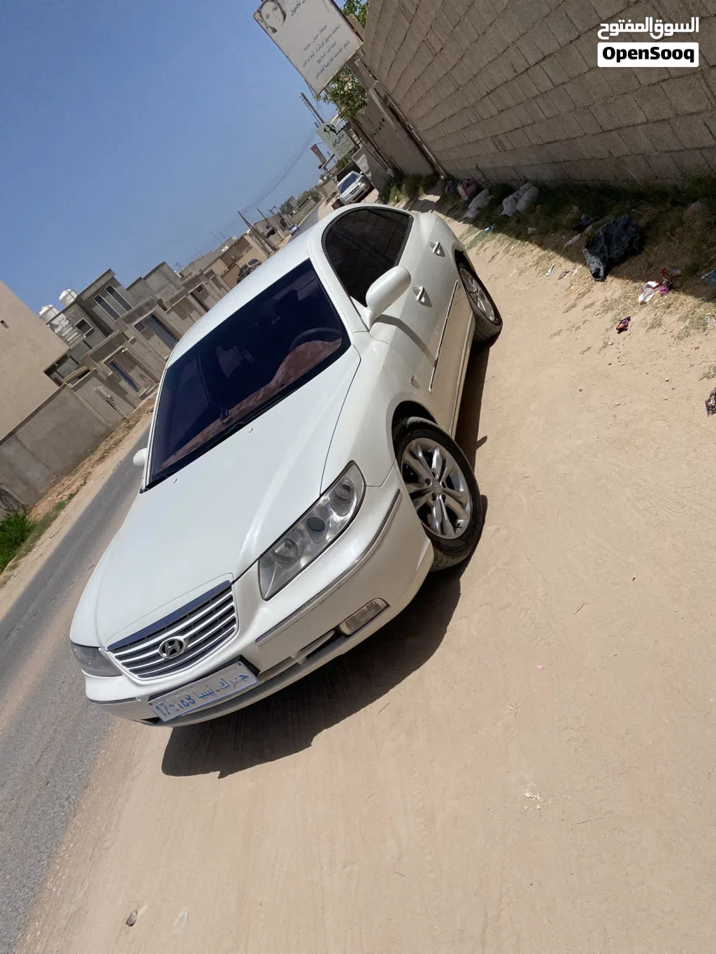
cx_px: 358
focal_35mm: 26
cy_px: 477
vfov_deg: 67.3
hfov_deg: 53.1
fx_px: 717
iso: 32
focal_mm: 4.25
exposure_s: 1/7692
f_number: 1.8
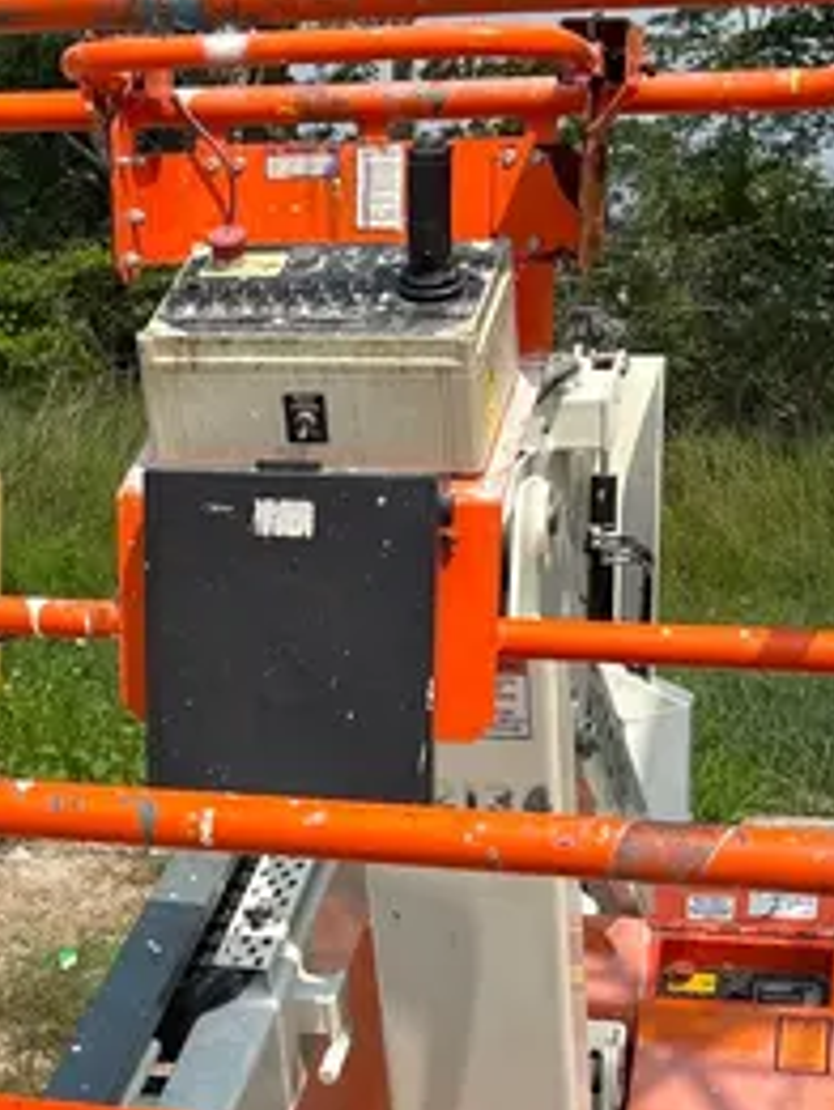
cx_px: 191
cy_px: 738
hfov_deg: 20.0
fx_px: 2343
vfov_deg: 26.5
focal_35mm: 73
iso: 50
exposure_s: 1/3650
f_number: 1.6
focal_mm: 5.96
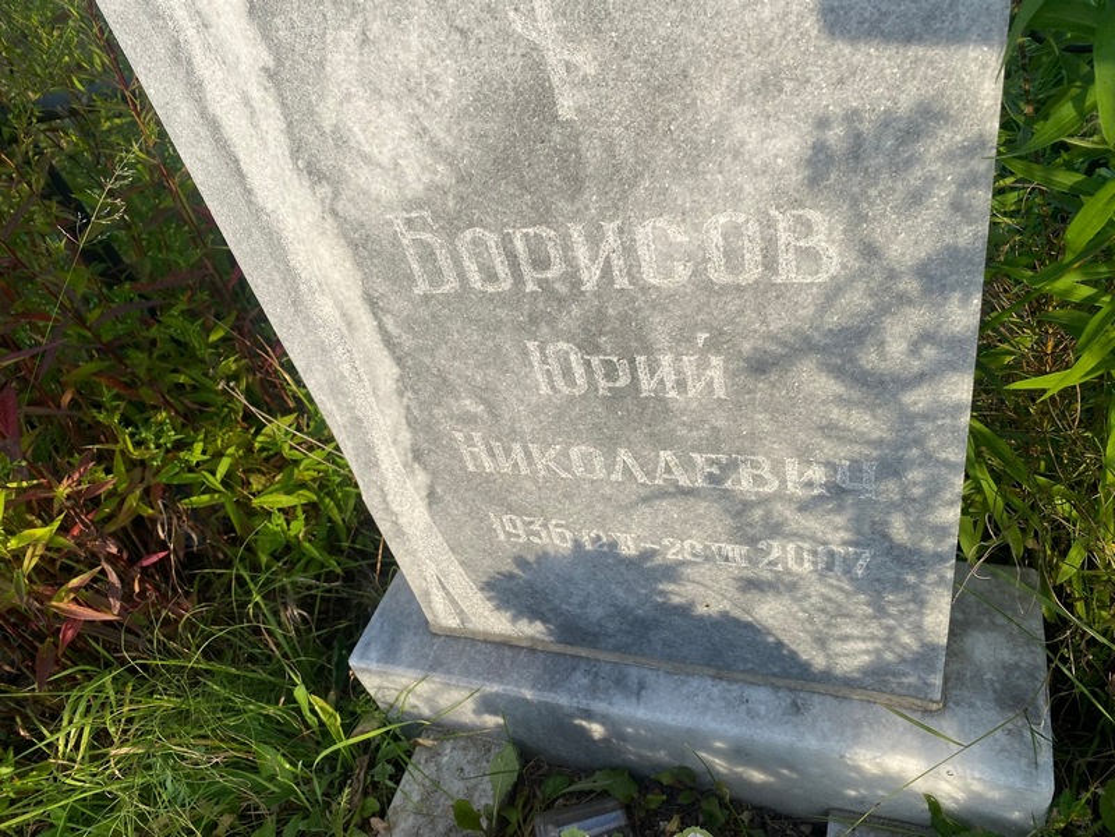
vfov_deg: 53.1
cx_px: 558
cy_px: 418
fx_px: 837
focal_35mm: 26
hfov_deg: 67.3
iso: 32
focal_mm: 4.25
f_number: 1.8
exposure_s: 1/1346
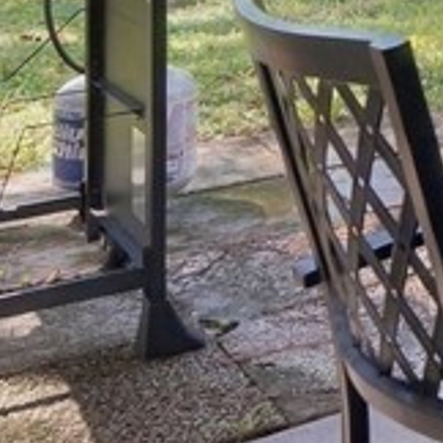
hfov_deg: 14.5
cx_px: 982
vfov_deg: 16.6
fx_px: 1318
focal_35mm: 91
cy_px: -298
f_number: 8
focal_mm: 16
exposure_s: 1/200
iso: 800
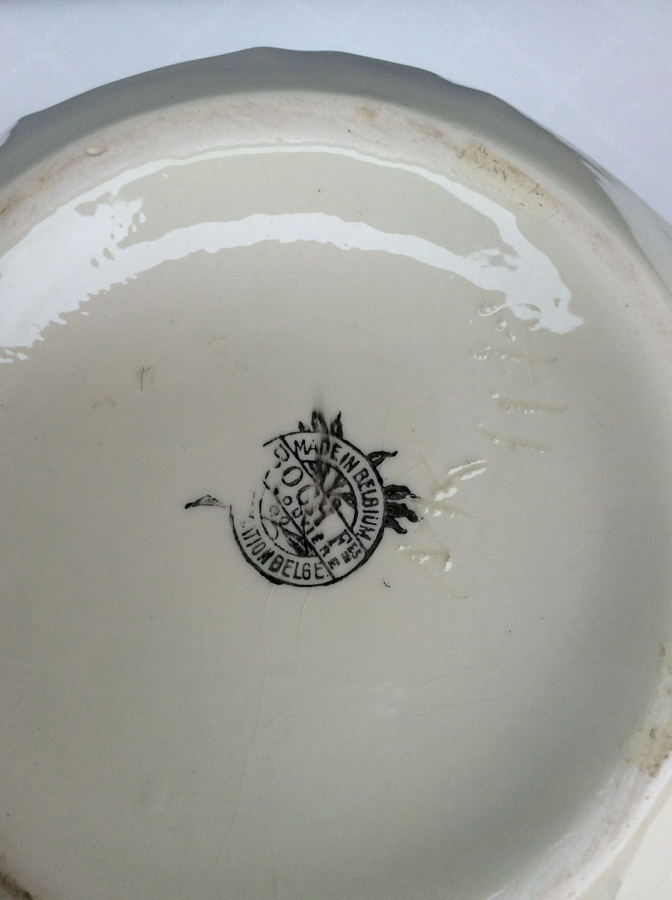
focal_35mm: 32
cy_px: 450
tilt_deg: -77.2
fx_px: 830
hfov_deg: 44.1
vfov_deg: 56.9
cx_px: 336
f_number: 2.4
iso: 32
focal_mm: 3.3
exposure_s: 1/292
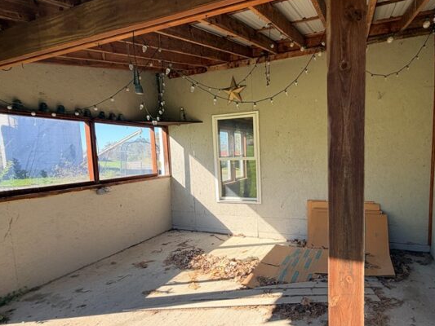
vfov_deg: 63.3
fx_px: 264
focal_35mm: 21
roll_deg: +2.2
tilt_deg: -6.1
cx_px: 260
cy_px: 181
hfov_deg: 78.1
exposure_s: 1/502
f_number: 2.2
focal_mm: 2.22
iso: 50
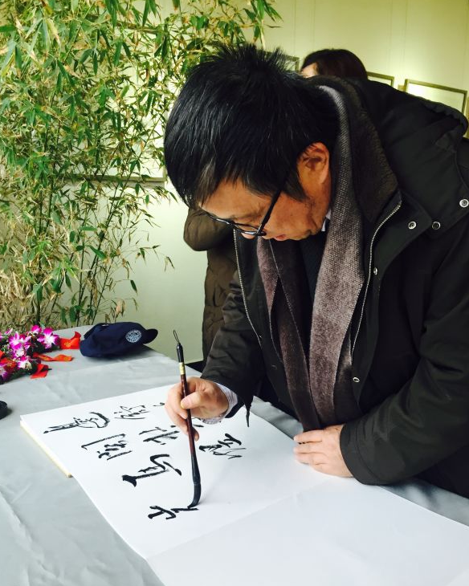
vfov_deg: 57.2
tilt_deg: -11.4
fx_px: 538
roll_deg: -0.6
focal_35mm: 31
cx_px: 235
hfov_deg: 47.1
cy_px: 306
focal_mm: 4.15
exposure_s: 1/30
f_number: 2.2
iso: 64
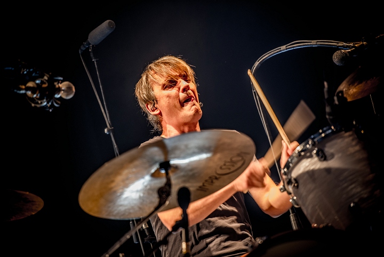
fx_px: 2028
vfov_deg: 7.2
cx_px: 192
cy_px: 128
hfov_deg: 10.8
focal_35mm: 190
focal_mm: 190
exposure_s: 1/100
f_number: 2.8
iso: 800
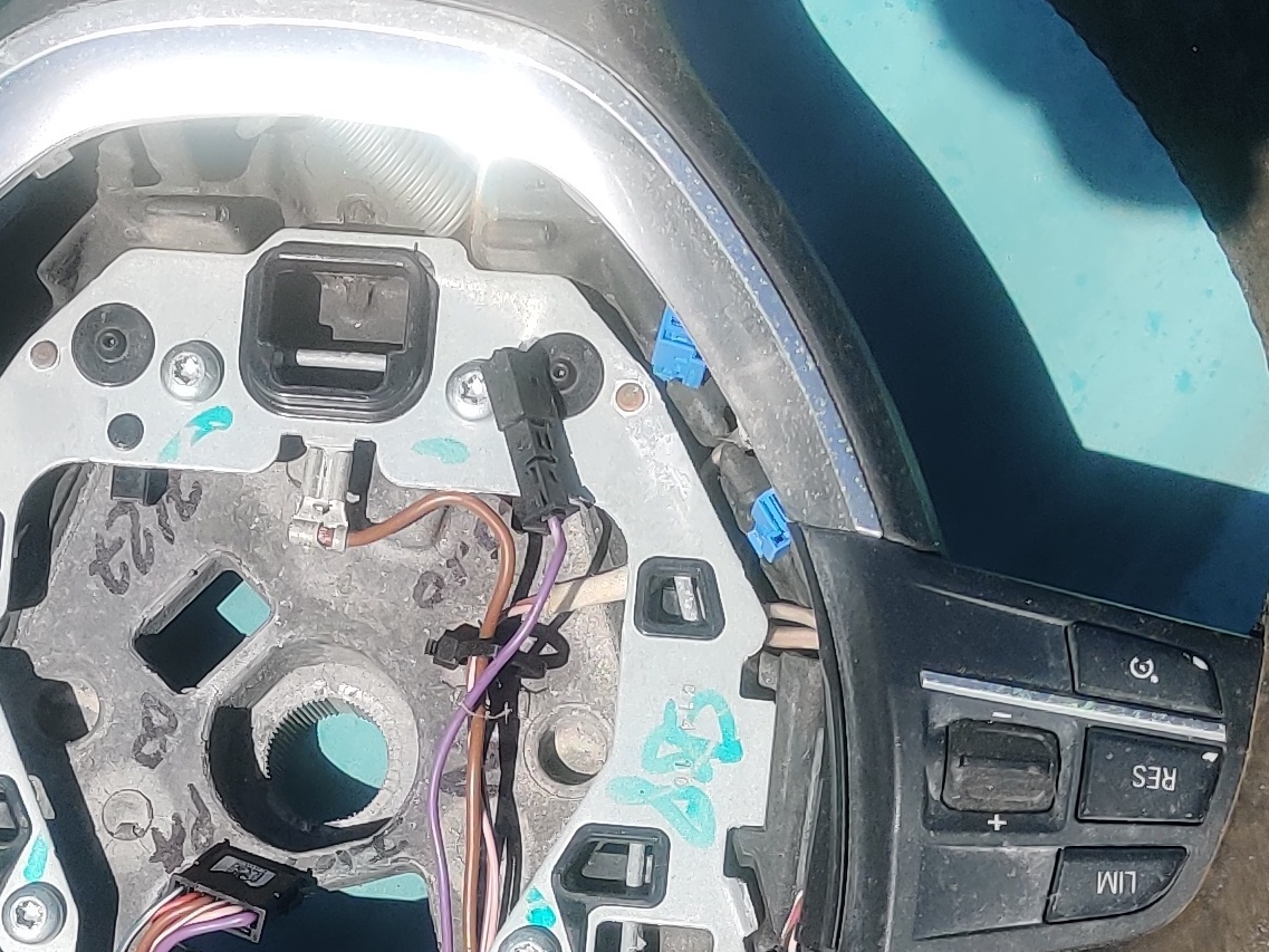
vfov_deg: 15.4
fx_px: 3483
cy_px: 857
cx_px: 443
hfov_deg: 20.6
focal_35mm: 95
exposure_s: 1/2780
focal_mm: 4.75
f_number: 1.65
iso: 100
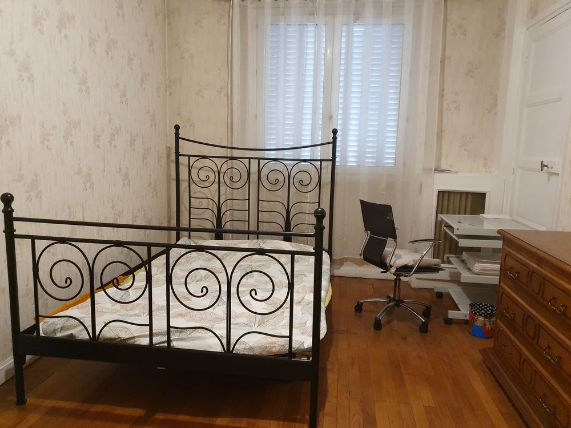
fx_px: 429
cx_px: 286
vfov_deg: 53.1
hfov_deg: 67.3
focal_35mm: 26
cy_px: 214
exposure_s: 1/50
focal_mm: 4.32
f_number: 1.5
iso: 640
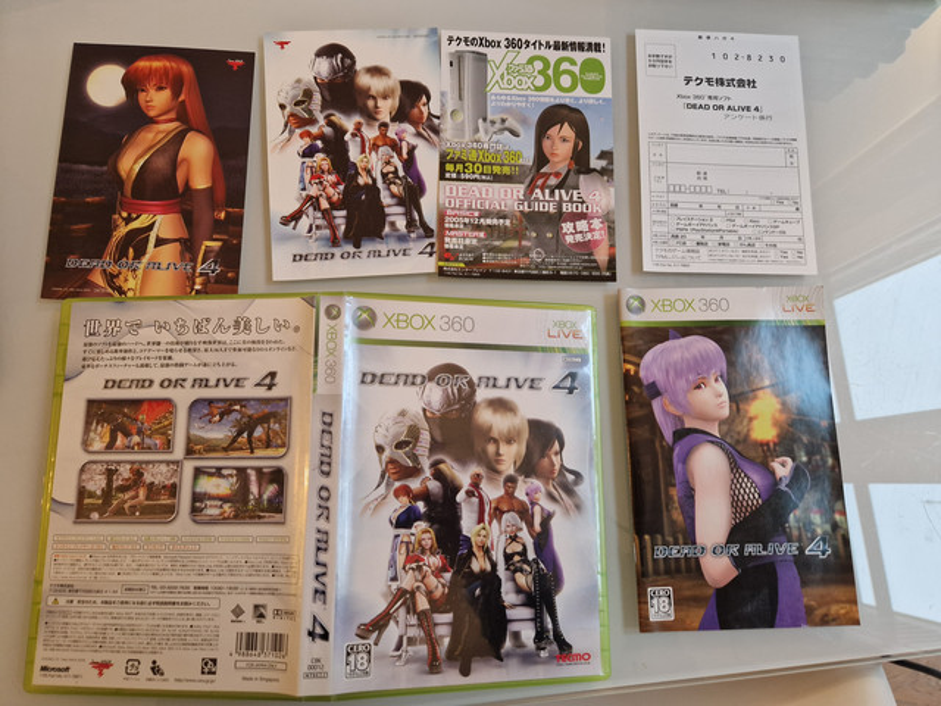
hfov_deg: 73.9
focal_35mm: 23
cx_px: 470
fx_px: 625
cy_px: 353
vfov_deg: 58.9
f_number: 1.8
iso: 500
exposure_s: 1/100
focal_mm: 5.4
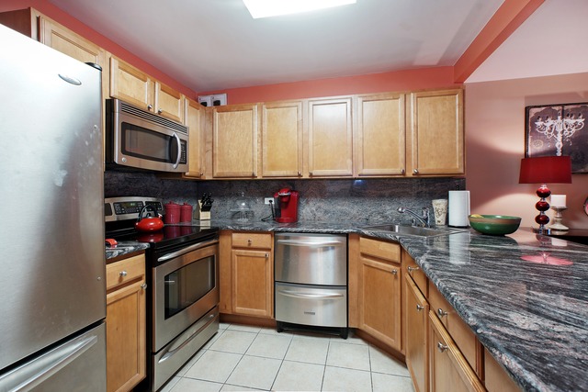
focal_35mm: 16
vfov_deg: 73.8
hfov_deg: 96.7
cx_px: 294
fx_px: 261
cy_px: 196
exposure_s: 1/2.5
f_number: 8
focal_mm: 16
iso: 200
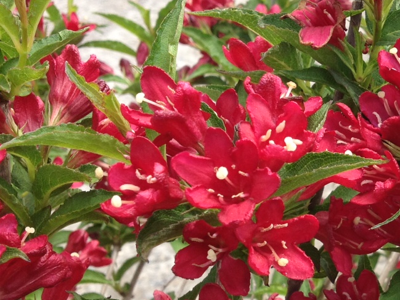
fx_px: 1017
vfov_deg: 16.7
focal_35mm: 88
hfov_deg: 21.2
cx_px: 439
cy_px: 211
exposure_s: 1/536
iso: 50
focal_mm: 4.28
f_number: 2.4
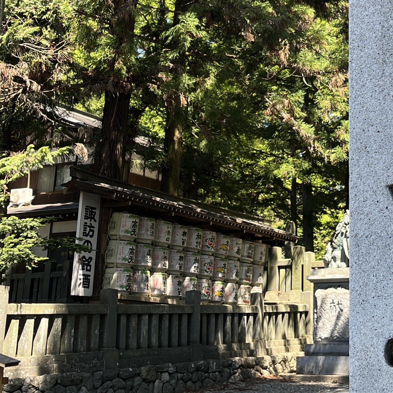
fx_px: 835
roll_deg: +0.5
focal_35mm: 65
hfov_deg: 26.0
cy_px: 57
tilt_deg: +20.7
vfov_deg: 25.8
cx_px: 313
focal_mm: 5.1
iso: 50
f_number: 1.6
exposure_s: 1/375
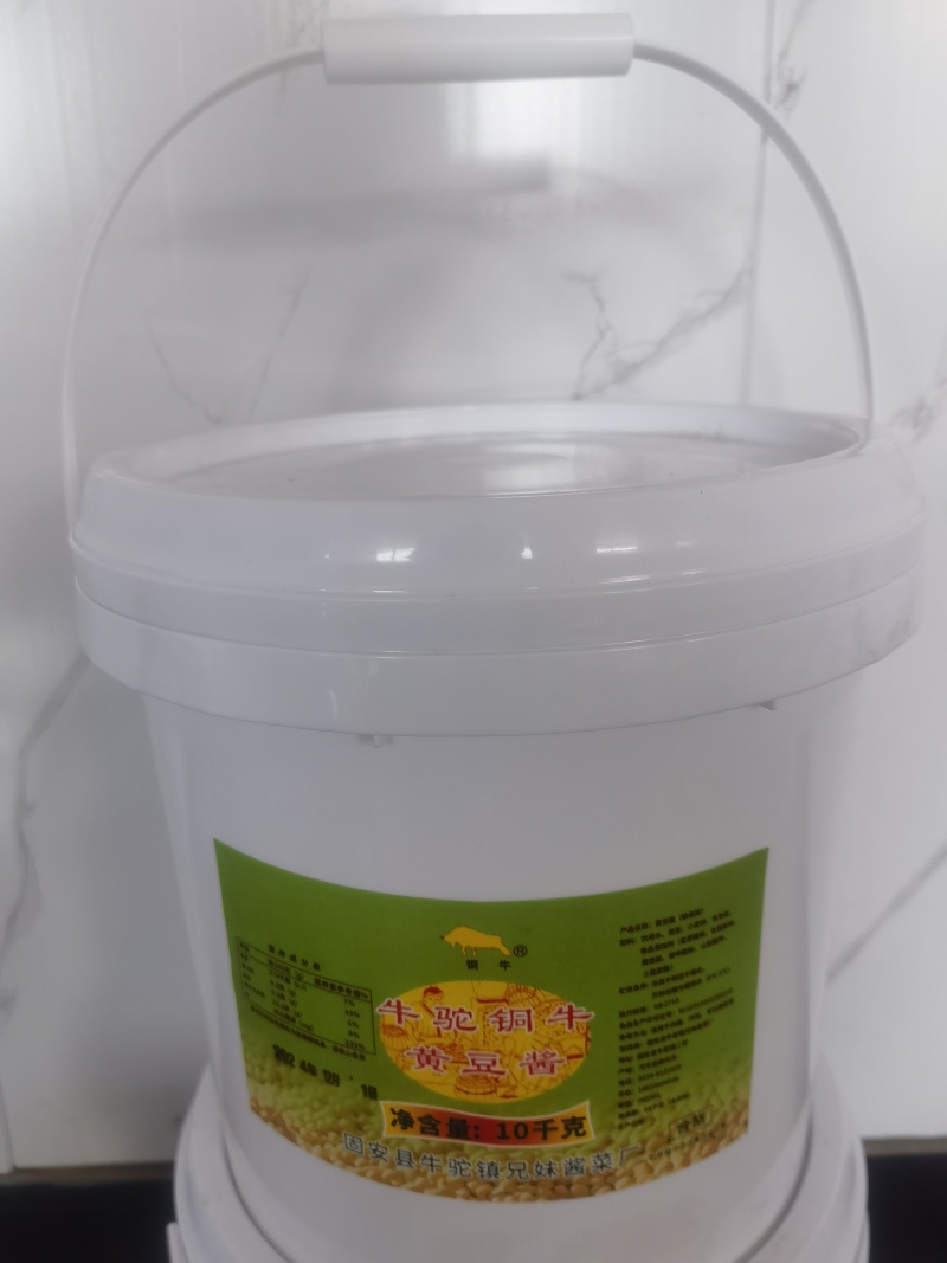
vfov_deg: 65.3
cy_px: 632
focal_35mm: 27
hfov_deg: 51.3
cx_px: 474
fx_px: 985
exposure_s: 1/100
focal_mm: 6.67
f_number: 1.9
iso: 125
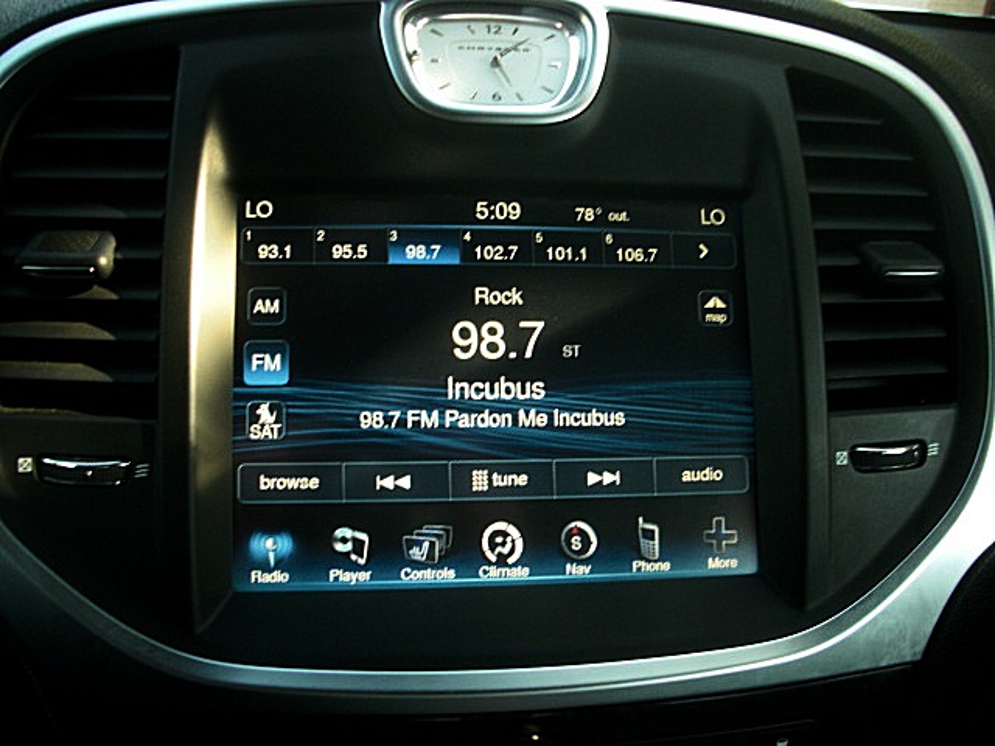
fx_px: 1035
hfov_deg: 51.4
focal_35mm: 36
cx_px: 498
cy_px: 373
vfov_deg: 39.7
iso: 200
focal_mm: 6.3
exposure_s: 1/100
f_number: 2.8
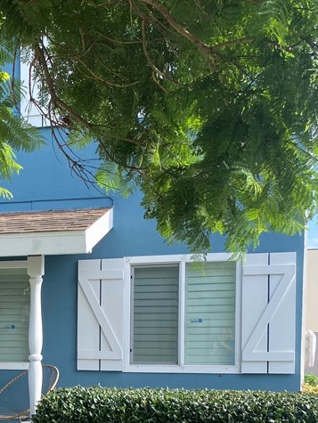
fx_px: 685
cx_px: -7
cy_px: 368
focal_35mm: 56
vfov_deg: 32.8
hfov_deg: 24.8
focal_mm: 4.25
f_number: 1.8
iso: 32
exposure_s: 1/673
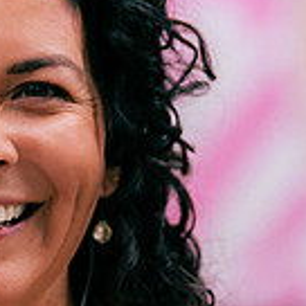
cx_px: -34
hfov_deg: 3.2
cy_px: 256
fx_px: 5521
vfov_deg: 3.2
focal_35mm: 552
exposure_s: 1/4000
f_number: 2.8
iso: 5000
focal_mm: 125
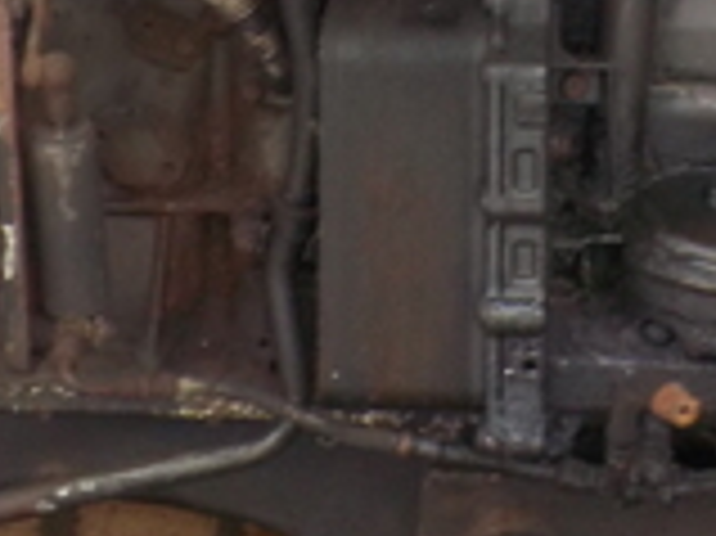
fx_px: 2501
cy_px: -333
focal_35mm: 121
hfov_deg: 16.3
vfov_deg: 11.6
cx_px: 437
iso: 180
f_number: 3.3
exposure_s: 1/30
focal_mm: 4.1
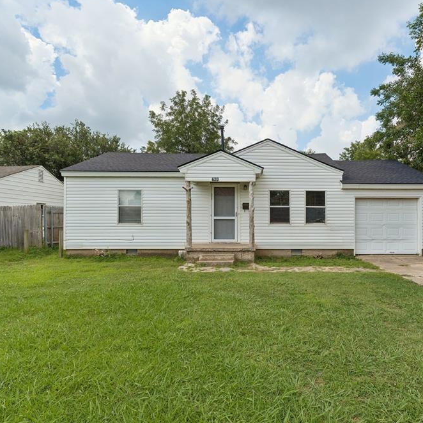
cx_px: 263
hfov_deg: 69.4
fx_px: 299
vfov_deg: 70.5
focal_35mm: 22
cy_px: 212
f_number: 7.1
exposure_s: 1/2000
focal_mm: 11
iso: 200
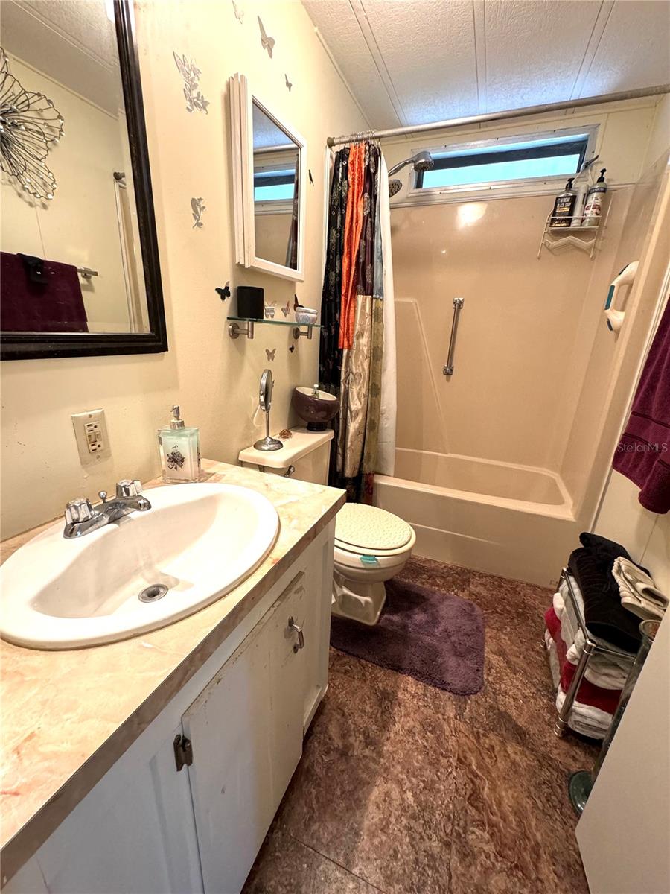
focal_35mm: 14
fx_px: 361
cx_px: 335
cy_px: 447
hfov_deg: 85.7
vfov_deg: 102.1
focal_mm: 2.22
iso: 250
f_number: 2.2
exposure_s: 1/60
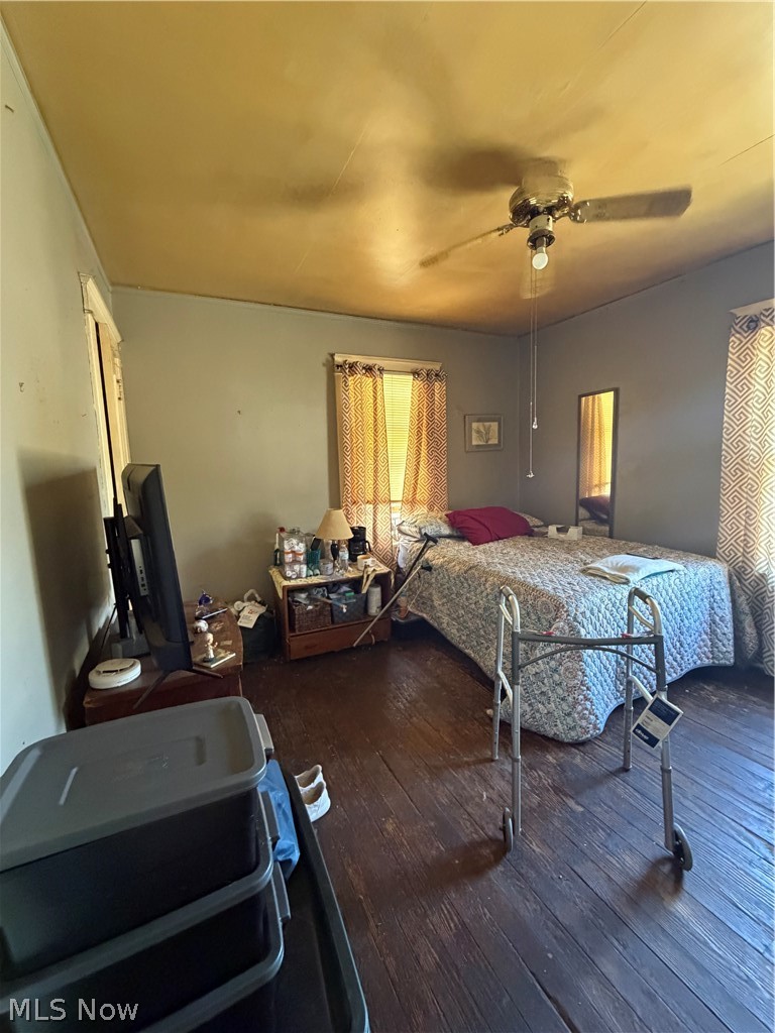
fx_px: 418
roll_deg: +1.5
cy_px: 516
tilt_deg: -5.6
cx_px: 388
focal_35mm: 14
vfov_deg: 102.1
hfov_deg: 85.7
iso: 1000
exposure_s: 1/60
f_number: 2.2
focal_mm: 2.22
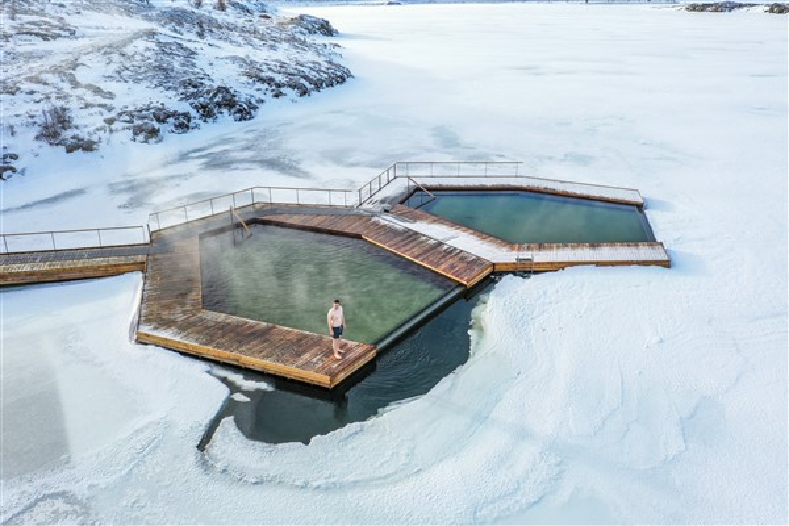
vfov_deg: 46.4
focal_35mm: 28
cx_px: 394
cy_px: 263
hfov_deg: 65.5
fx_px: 614
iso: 200
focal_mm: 10.26
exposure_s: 1/200
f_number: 8
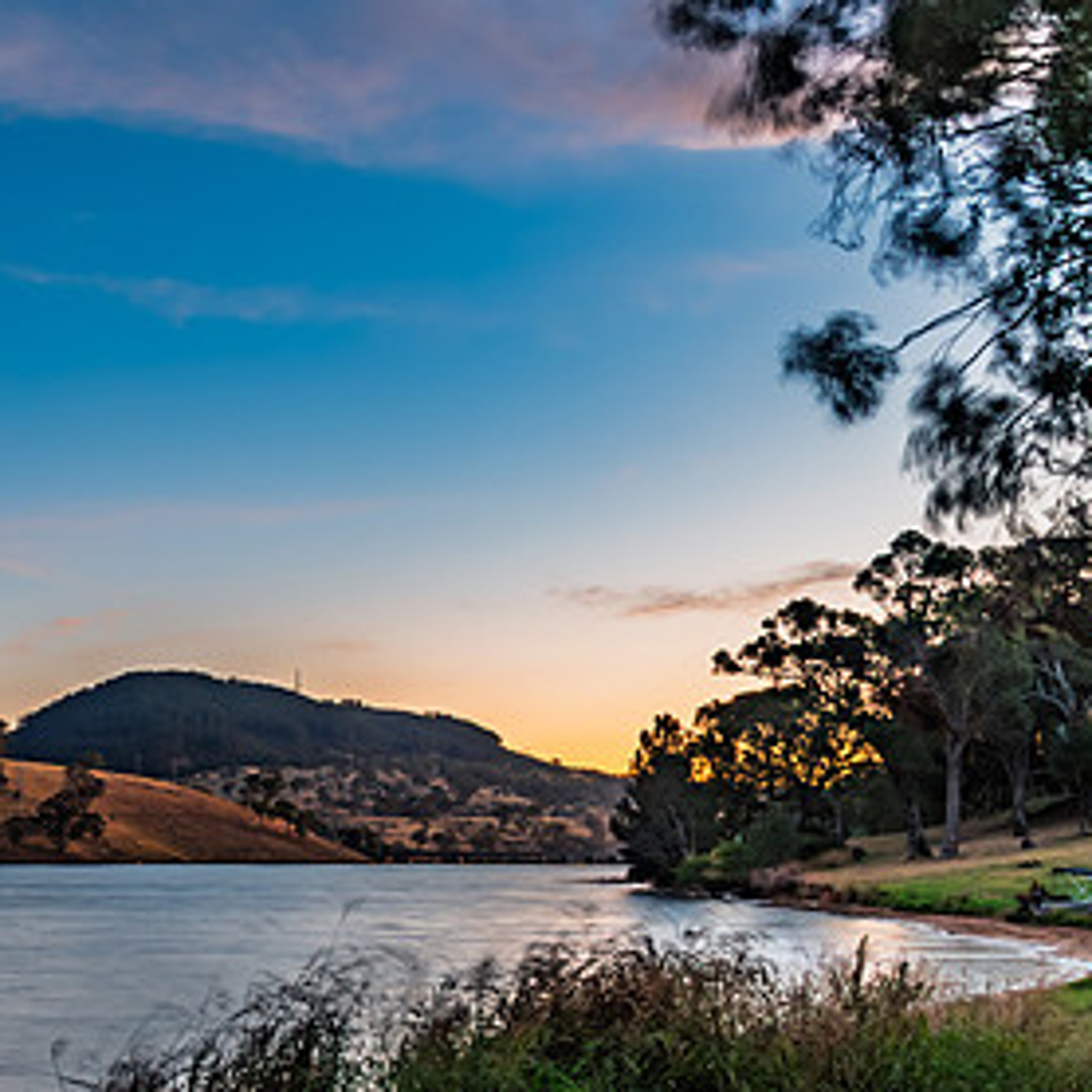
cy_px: 685
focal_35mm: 44
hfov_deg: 35.1
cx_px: 27
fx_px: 1570
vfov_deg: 38.1
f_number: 9
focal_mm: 16
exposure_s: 3
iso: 100
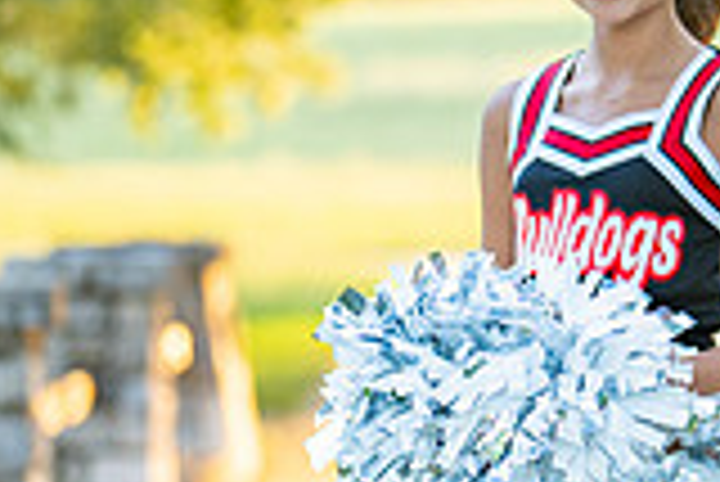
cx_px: 644
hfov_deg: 9.1
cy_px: 364
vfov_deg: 6.1
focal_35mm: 226
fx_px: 4524
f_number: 1.2
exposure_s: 1/640
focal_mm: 50
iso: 200
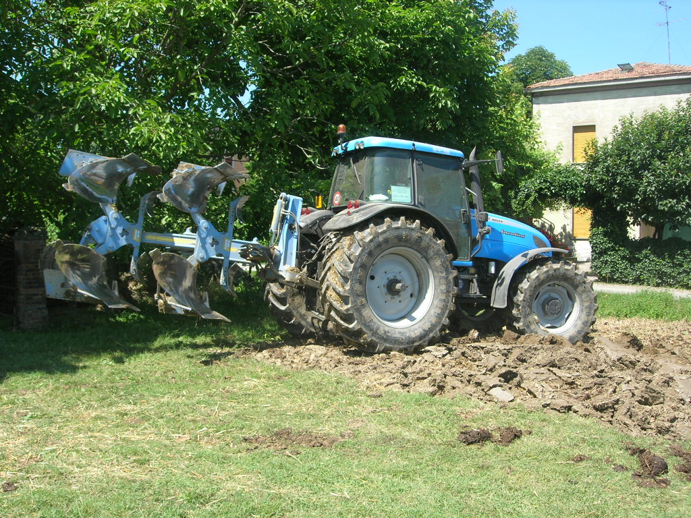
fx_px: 759
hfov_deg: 49.0
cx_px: 346
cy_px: 259
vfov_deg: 37.7
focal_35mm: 38
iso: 64
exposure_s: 1/236
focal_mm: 7.8
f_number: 4.8
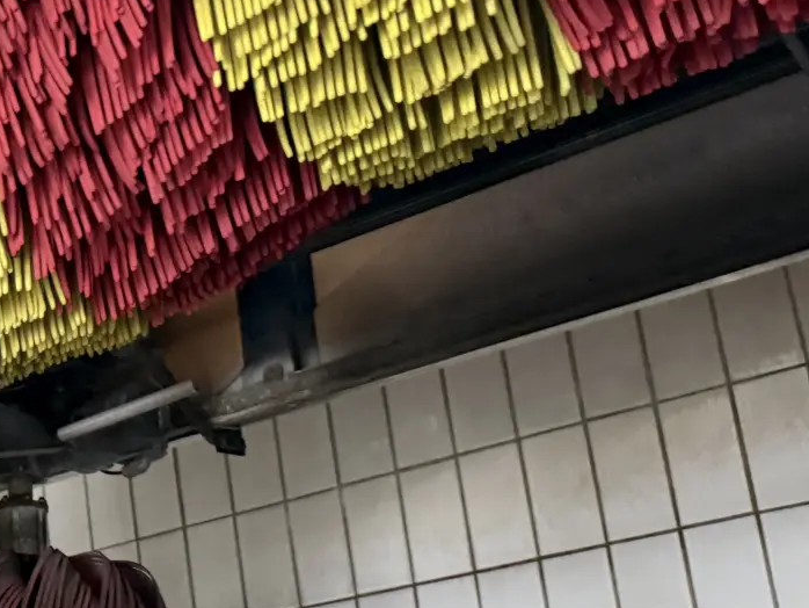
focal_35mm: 66
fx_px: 1543
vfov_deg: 21.6
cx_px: -294
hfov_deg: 24.8
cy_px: 584
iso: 400
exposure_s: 1/60
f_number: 1.78
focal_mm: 6.76
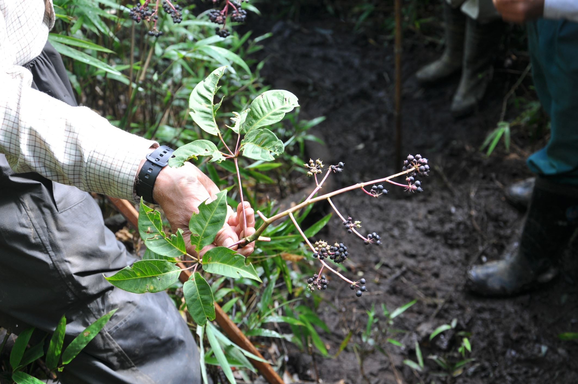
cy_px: 192
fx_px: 1154
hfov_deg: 28.1
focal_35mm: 72
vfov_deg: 18.9
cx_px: 289
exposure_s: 1/50
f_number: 7.1
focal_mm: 48
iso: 200
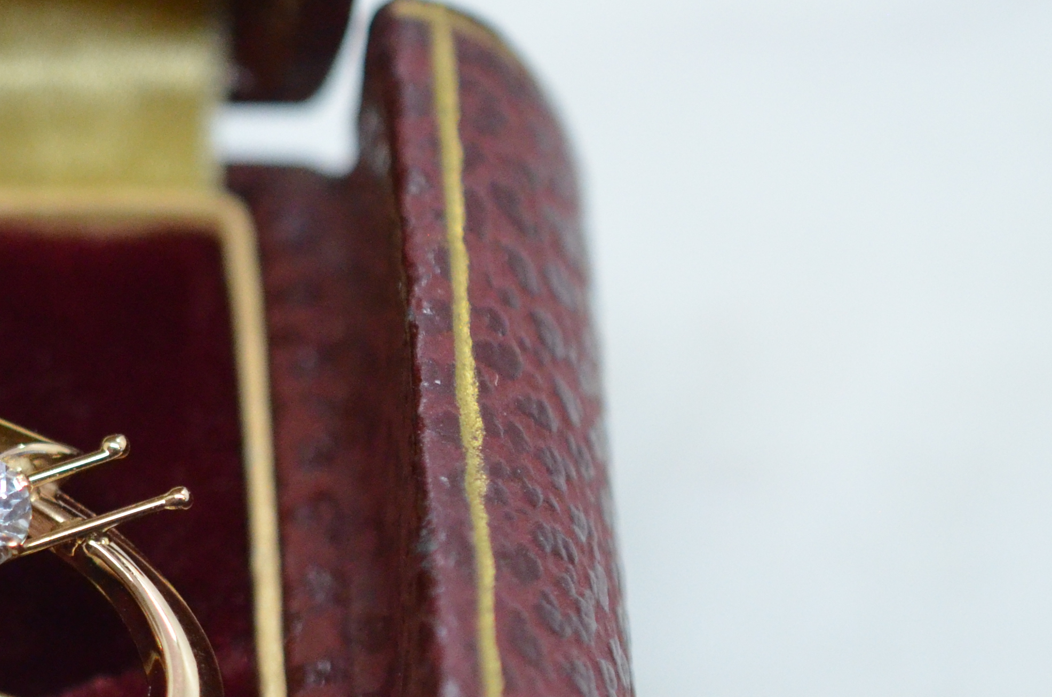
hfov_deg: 13.3
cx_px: -222
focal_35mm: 150
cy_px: 590
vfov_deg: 9.1
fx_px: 4375
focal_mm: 40
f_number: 4
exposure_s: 1/1600
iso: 2500
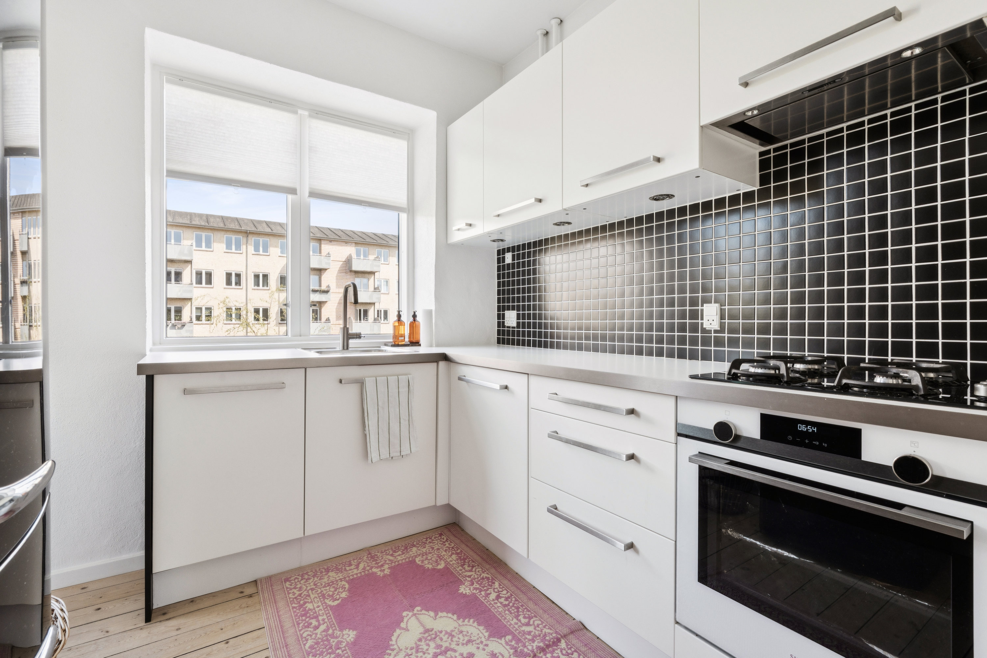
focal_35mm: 16
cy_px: 329
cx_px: 494
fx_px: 439
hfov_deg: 96.7
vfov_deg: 73.7
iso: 800
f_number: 11
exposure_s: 1/40
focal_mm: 16
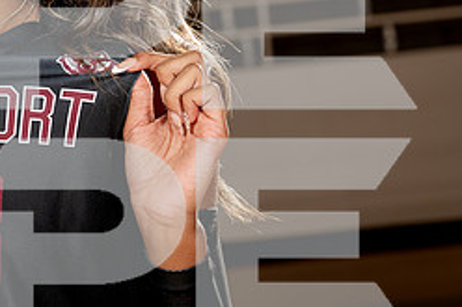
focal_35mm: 159
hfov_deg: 12.7
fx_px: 2039
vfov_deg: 8.6
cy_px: 12
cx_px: -58
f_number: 5.6
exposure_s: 1/250
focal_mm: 68
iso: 100
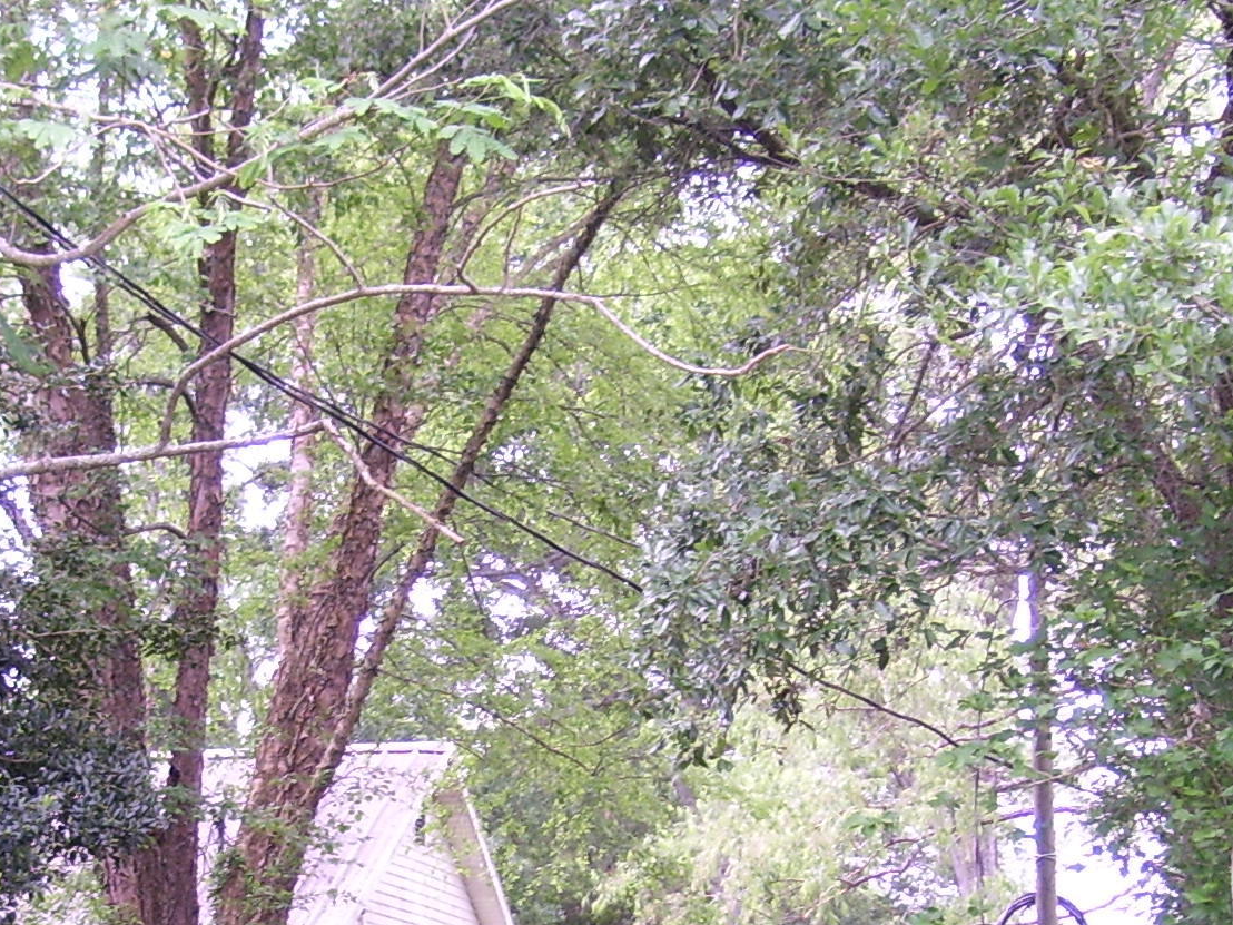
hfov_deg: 22.7
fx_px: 3063
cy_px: 826
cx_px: 431
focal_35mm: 86
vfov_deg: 16.9
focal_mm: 6
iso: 80
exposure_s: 1/90
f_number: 2.7
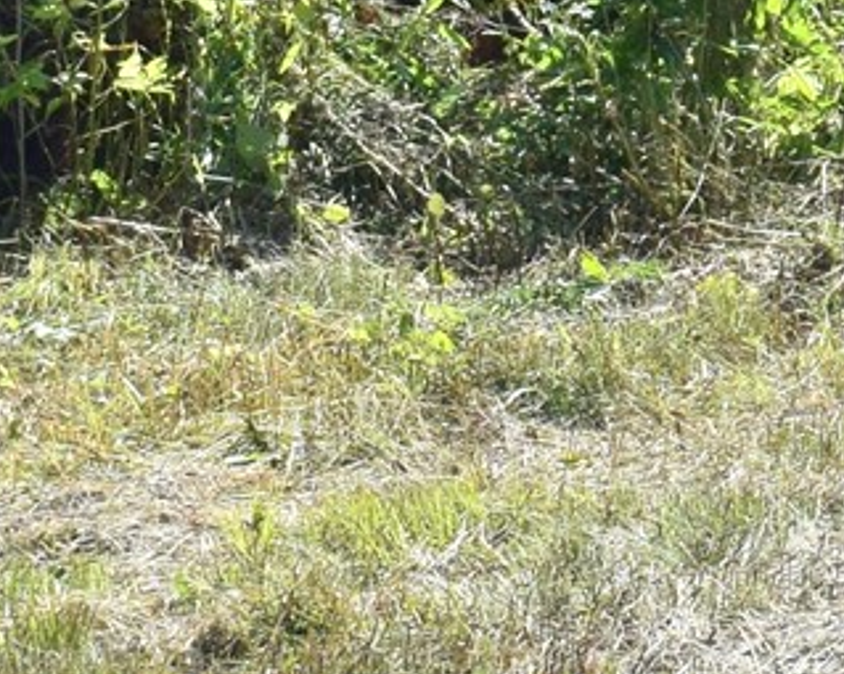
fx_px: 7666
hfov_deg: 6.1
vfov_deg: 5.0
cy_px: -629
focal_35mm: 307
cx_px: 1961
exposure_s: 1/500
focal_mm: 32
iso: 360
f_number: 11
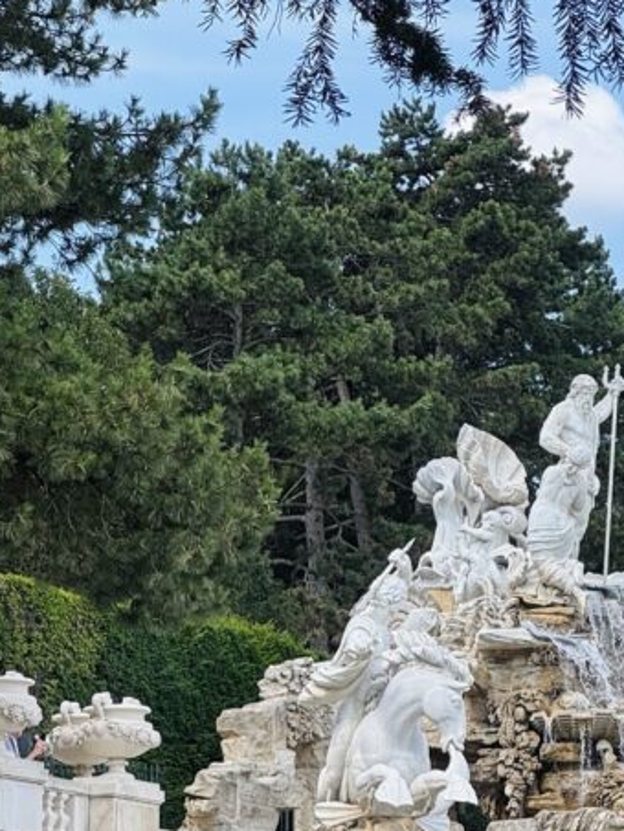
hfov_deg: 8.5
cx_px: 607
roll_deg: +1.0
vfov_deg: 11.4
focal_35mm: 174
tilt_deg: +10.4
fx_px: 4180
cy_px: 427
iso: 25
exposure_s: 1/337
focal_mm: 9
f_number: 2.8
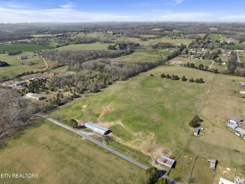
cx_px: 122
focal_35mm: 24
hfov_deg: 71.6
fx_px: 170
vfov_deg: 56.8
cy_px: 92
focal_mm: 12.29
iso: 110
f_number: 2.8
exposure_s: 1/160
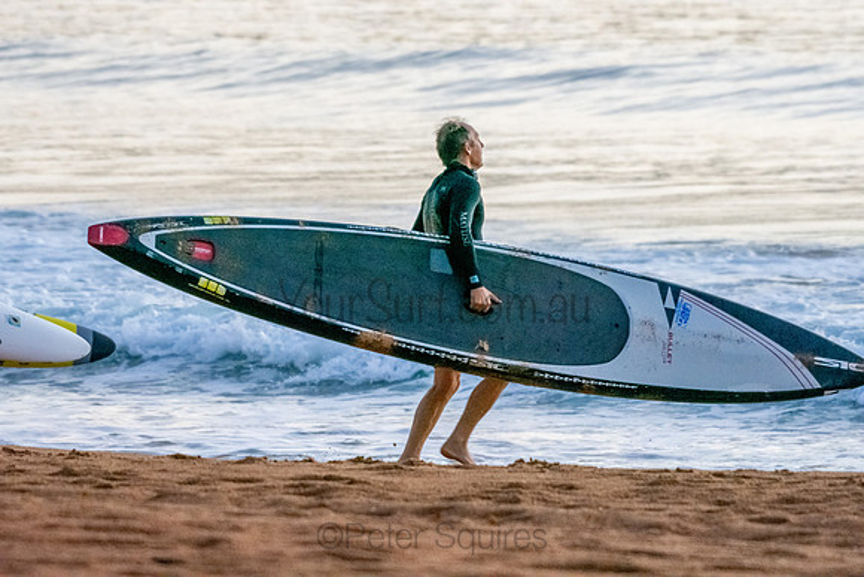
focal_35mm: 405
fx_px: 9722
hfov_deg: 5.1
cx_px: 432
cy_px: 288
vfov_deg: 3.4
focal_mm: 270
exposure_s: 1/500
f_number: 5.6
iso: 4000
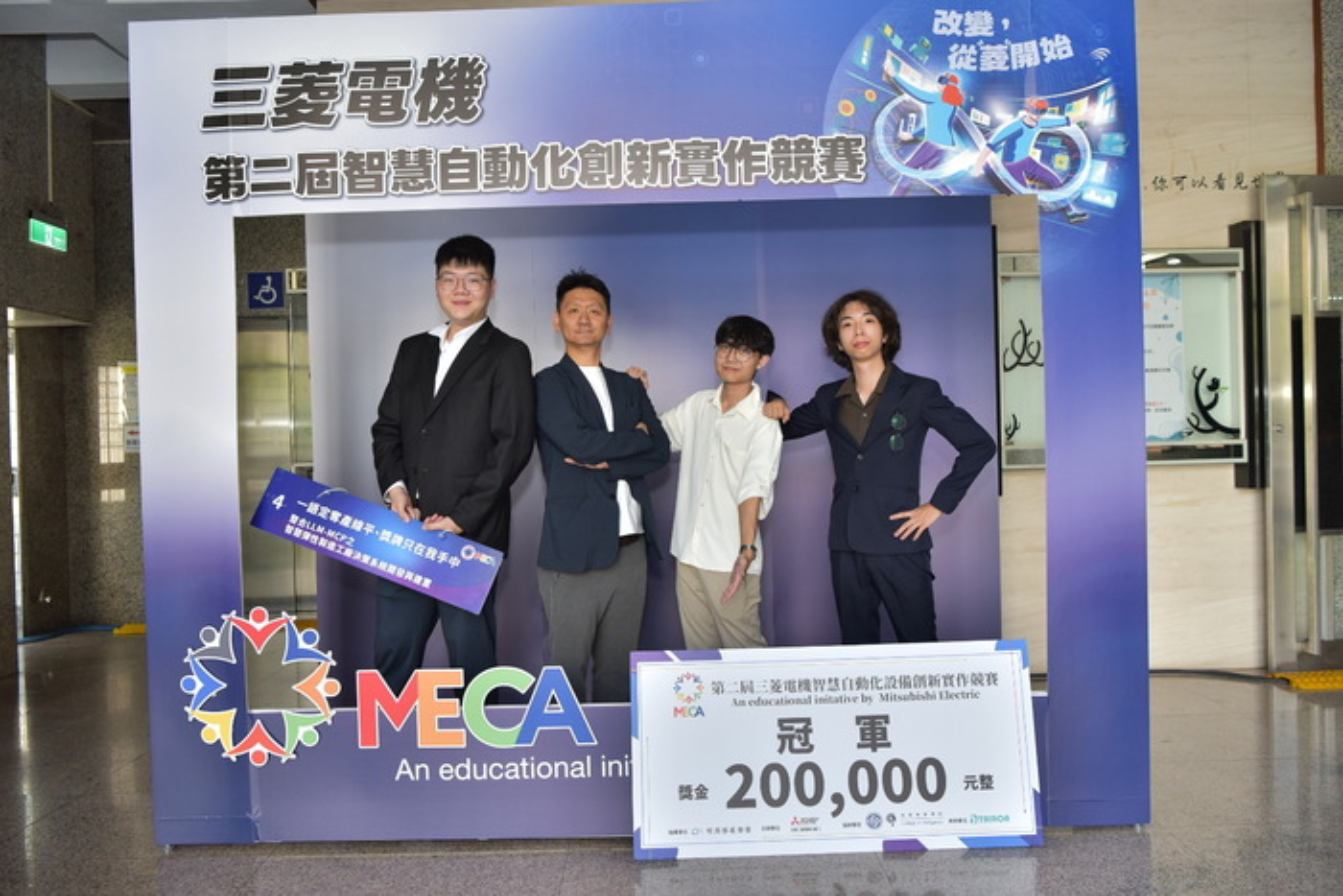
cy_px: 448
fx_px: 1119
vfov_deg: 43.6
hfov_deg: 61.9
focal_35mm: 30
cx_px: 672
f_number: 4.5
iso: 400
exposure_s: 1/160
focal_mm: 30
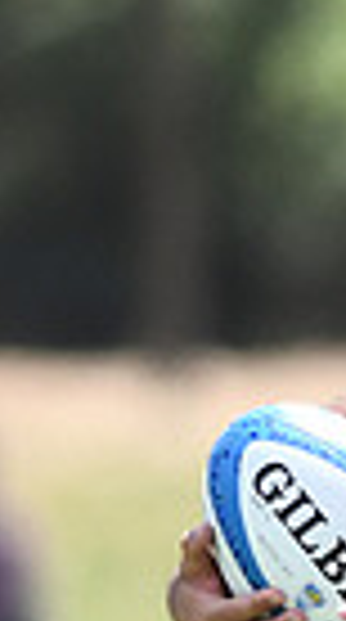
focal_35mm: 1541
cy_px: 896
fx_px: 25289
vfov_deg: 1.4
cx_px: 631
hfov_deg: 0.8
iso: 250
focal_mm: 300
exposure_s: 1/2500
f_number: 2.8
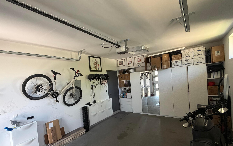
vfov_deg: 64.5
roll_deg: +5.1
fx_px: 114
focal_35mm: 18
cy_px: 86
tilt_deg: -1.8
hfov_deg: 90.4
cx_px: 98
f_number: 2.2
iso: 320
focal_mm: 2.22
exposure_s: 1/121
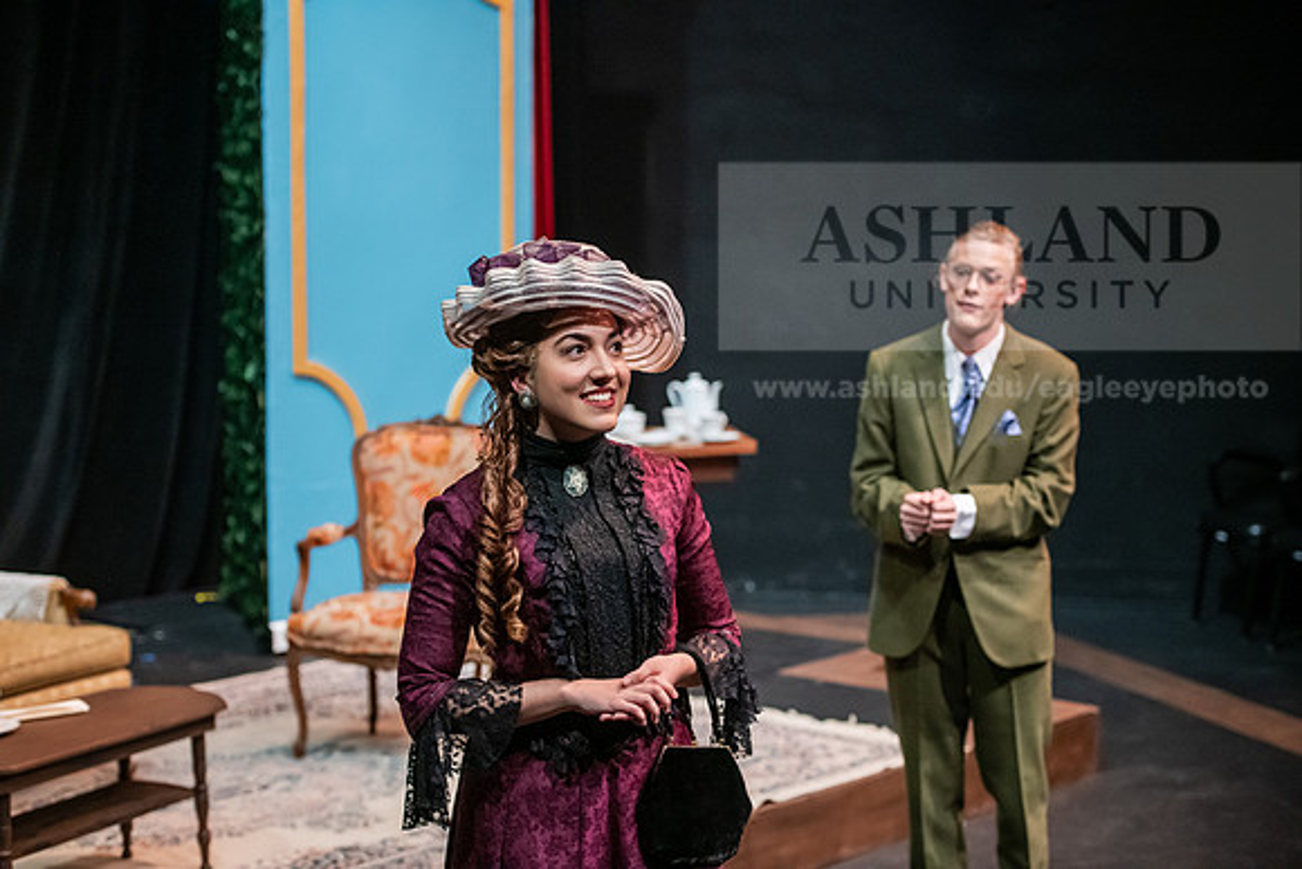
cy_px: 434
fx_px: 2532
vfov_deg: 19.5
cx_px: 651
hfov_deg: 28.8
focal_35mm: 70
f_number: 3.2
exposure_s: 1/200
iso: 3200
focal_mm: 70
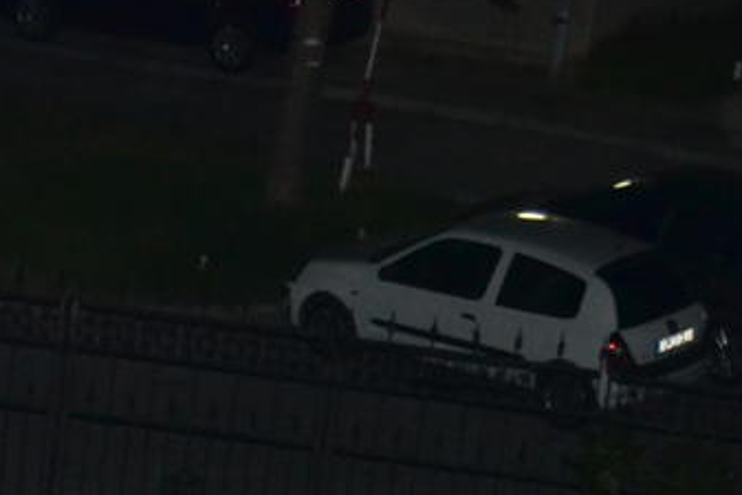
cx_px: -200
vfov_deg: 7.2
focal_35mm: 187
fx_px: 3851
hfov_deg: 10.8
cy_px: 869
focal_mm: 35
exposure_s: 1/60
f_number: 5.6
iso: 1600
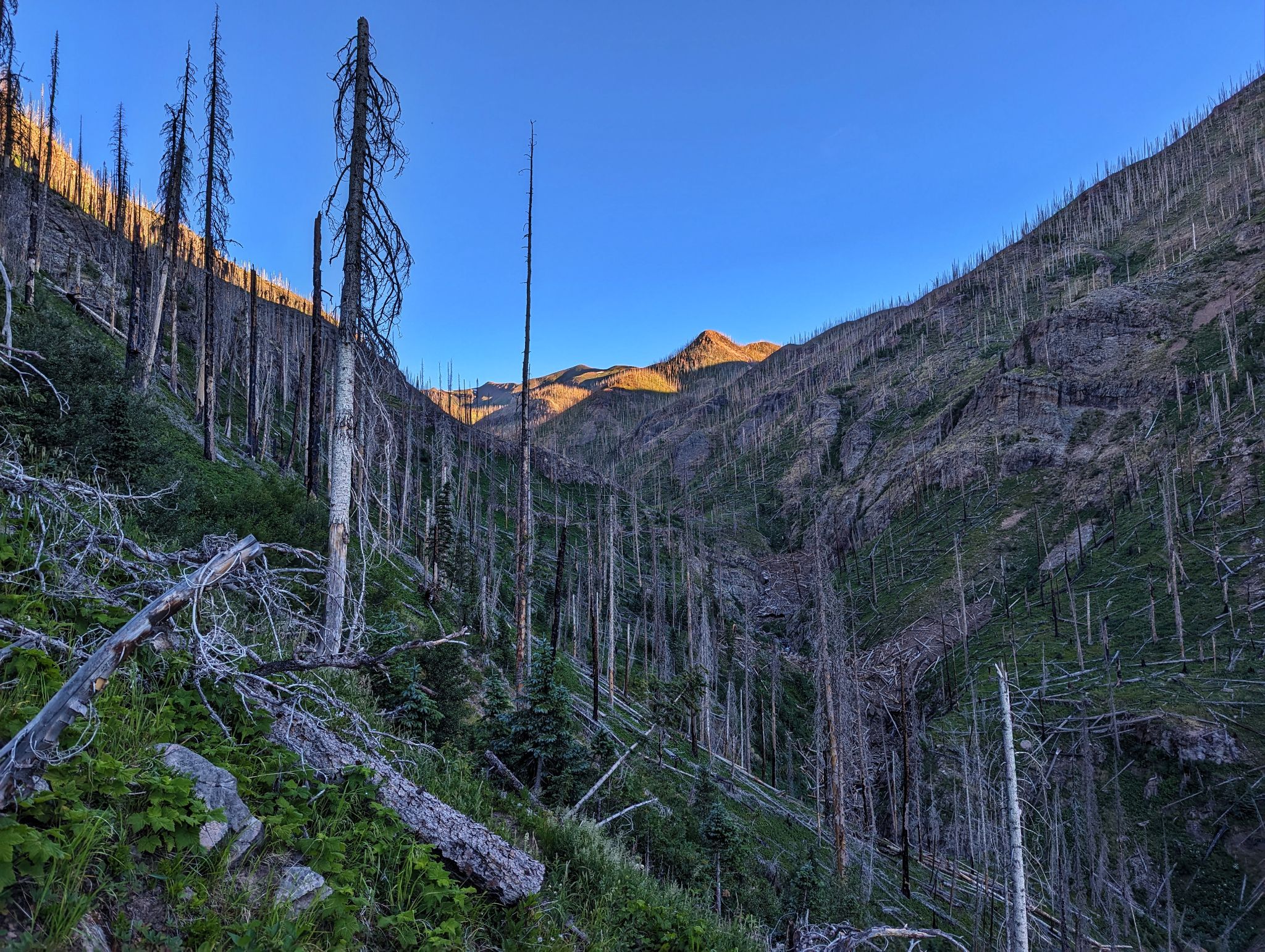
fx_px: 878
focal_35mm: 24
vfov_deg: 56.9
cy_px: 476
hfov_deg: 71.5
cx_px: 632
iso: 34
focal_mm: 6.81
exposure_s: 1/453
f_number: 1.85
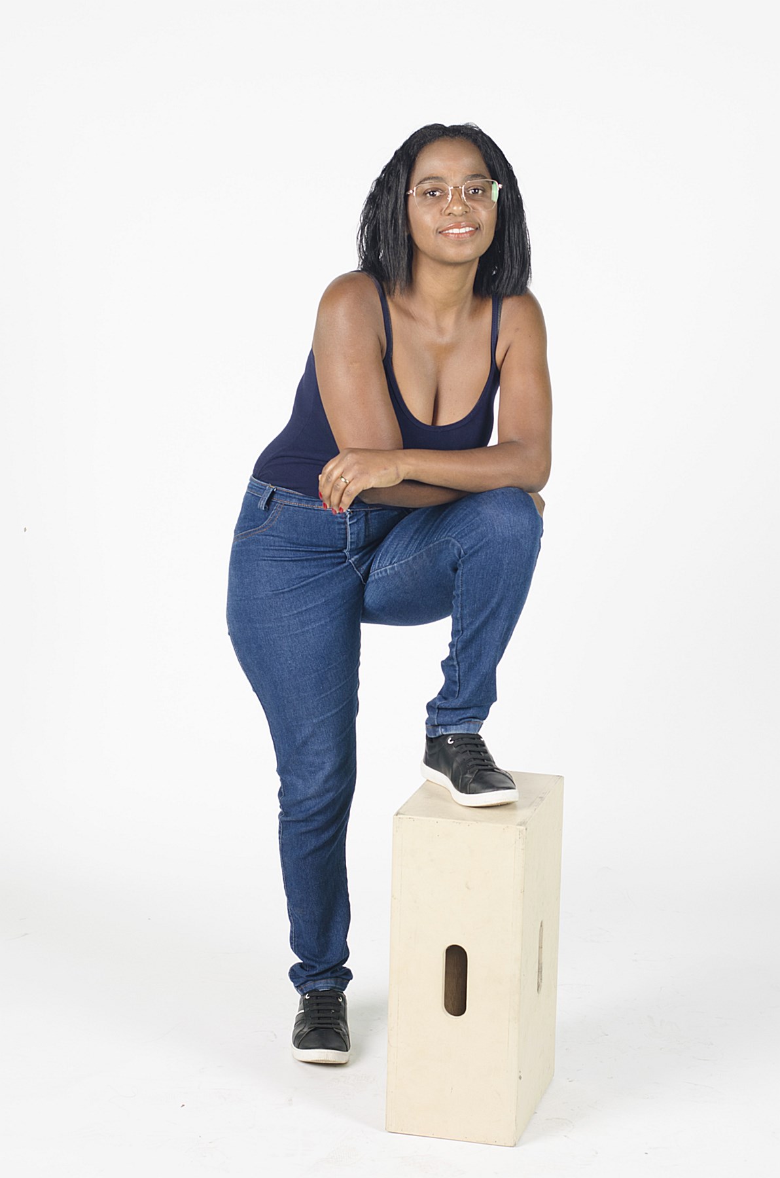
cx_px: 390
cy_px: 589
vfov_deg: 24.7
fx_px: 2694
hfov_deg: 16.5
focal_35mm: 82
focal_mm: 55
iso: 200
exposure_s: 1/125
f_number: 7.1
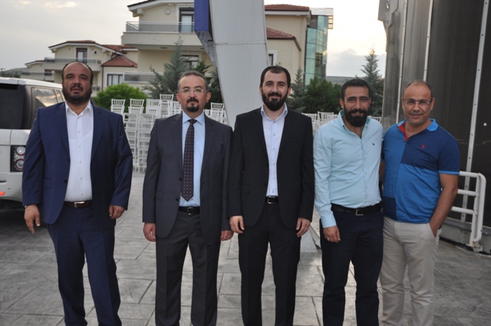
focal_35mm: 40
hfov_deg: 48.0
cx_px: 246
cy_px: 163
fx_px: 552
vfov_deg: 32.9
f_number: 4
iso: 200
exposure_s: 1/200
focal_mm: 27
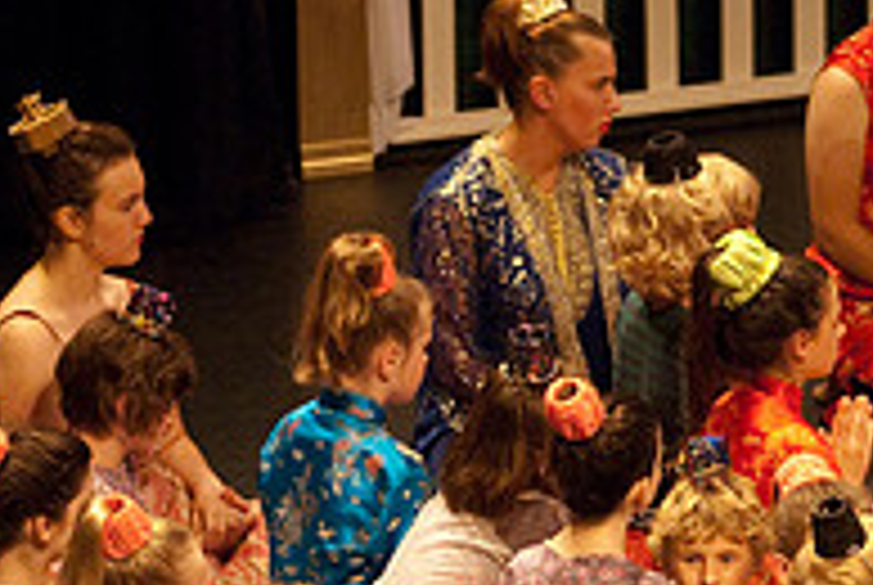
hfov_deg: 4.2
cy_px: 328
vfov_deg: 2.8
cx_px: 814
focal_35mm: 493
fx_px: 11973
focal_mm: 110
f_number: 2.8
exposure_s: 1/160
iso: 1000
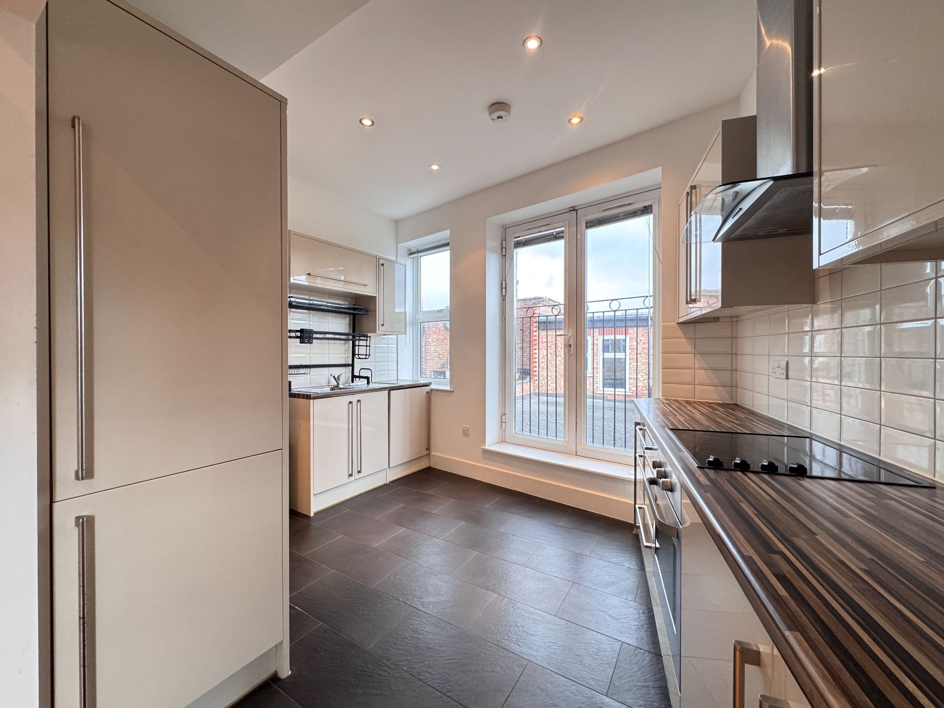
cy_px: 354
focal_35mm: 14
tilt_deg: +0.6
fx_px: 382
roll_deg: +0.6
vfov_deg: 85.7
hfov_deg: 102.1
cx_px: 472
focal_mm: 2.22
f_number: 2.2
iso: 250
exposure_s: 1/50
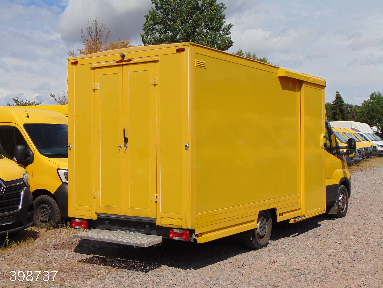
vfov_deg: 29.1
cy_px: 144
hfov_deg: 38.2
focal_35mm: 50
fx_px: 553
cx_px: 192
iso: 80
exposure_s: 1/320
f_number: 9
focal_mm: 9
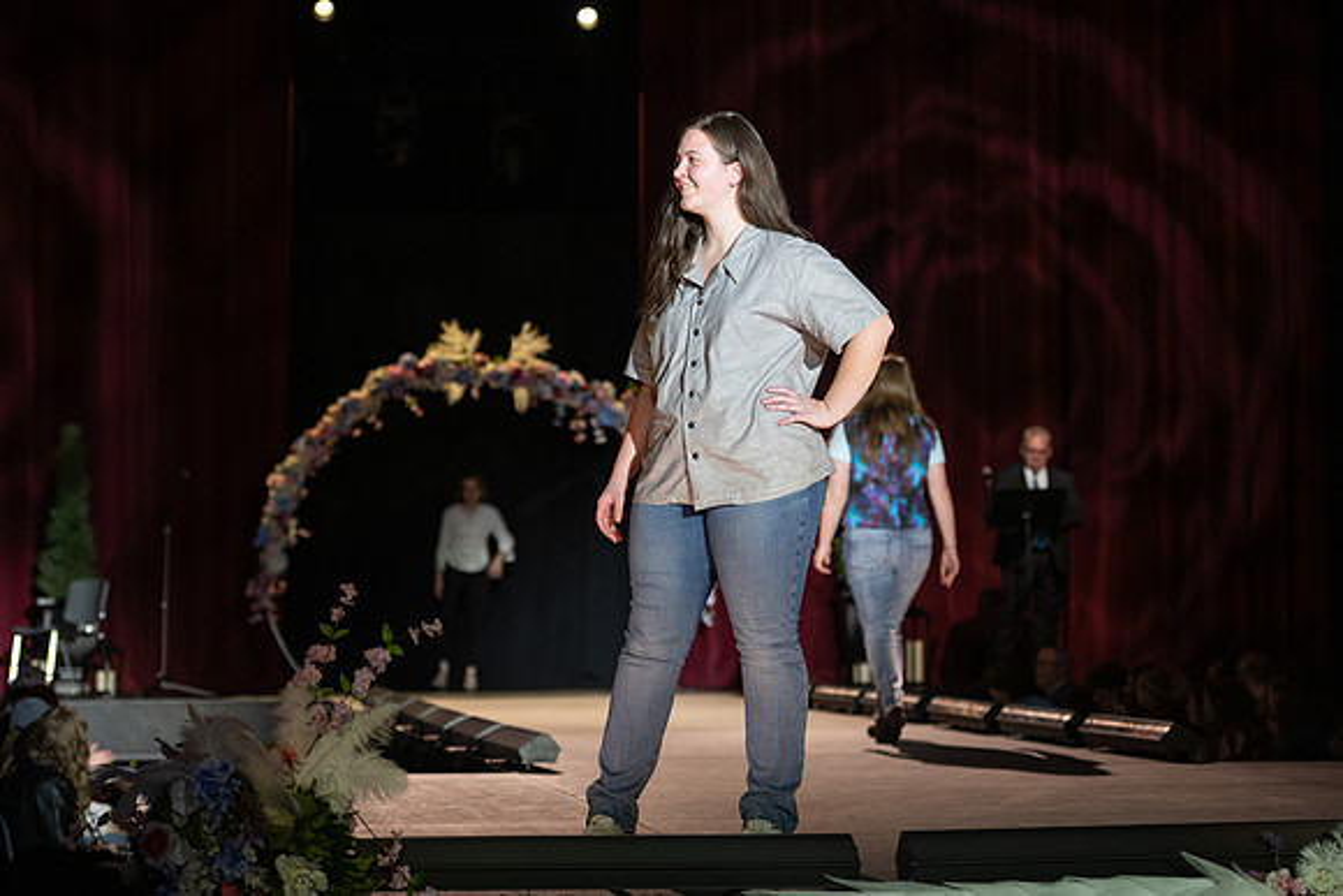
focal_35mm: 92
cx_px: 674
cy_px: 483
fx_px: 3445
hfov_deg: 22.1
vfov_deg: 14.8
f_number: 2.8
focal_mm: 85
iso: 640
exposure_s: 1/800
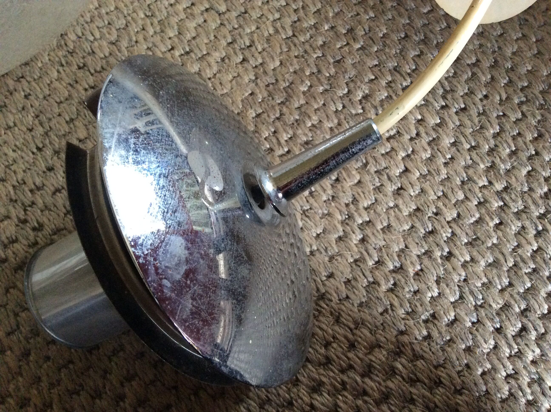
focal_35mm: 32
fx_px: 509
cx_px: 276
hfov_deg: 56.9
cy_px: 206
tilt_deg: -72.1
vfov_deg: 44.1
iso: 320
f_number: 2.4
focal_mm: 3.3
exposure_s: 1/25
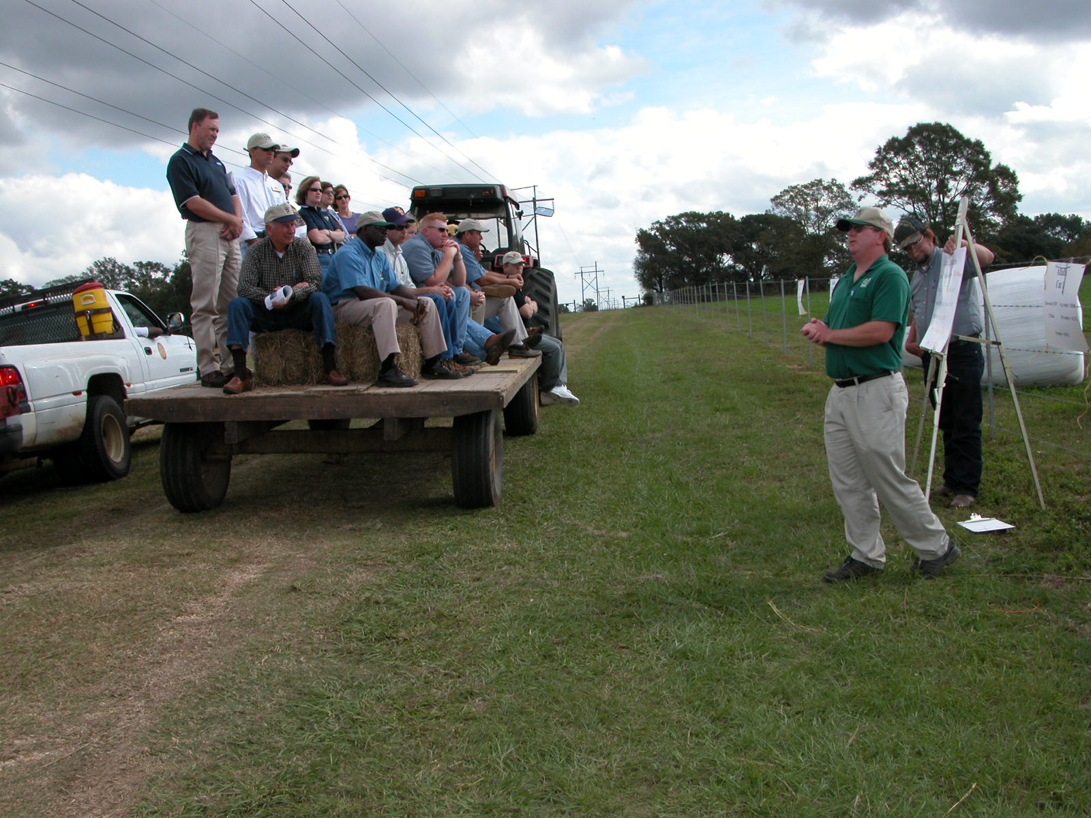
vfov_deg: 40.7
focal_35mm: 35
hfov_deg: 52.6
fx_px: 1103
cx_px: 546
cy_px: 409
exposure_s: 1/248
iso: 100
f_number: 6.3
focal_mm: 8.9
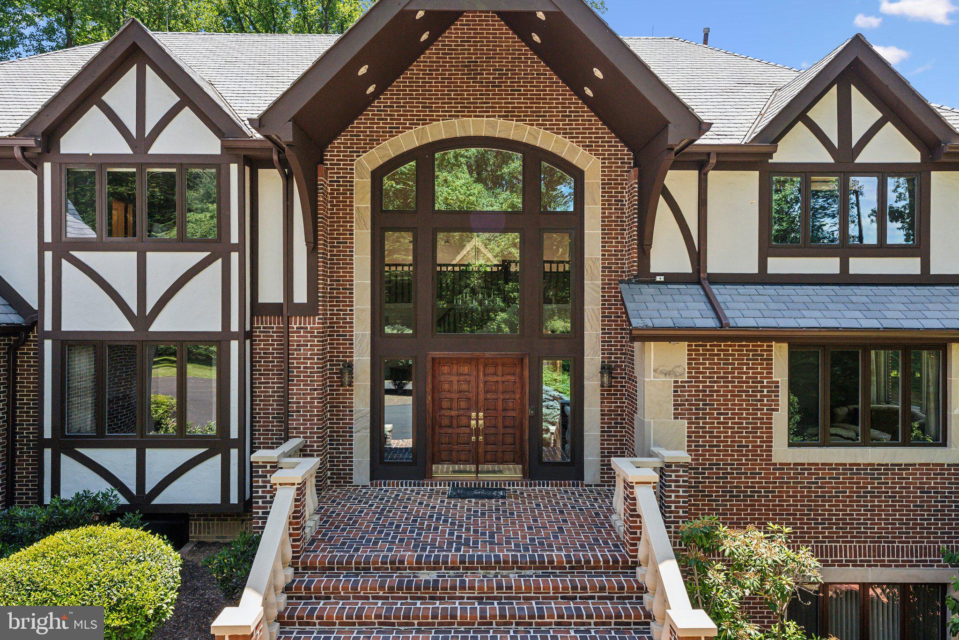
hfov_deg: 73.7
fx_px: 640
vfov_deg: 53.2
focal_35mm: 24
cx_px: 480
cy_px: 320
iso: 640
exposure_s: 1/500
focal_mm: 24
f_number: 7.1
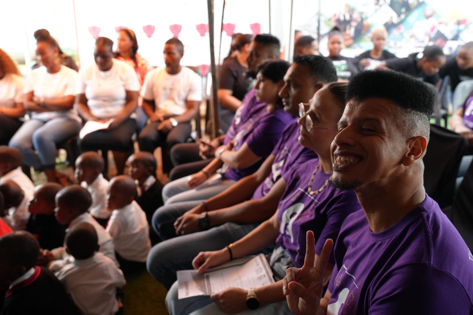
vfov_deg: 37.9
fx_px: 460
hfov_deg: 54.4
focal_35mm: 35
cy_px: 158
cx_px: 236
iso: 1000
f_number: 4
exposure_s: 1/160
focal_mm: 35
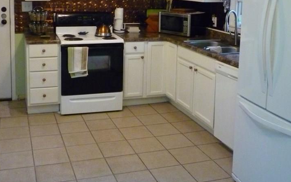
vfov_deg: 28.5
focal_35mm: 44
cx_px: 125
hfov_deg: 45.1
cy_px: 31
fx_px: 349
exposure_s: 1/40
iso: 800
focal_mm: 5.2
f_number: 3.3
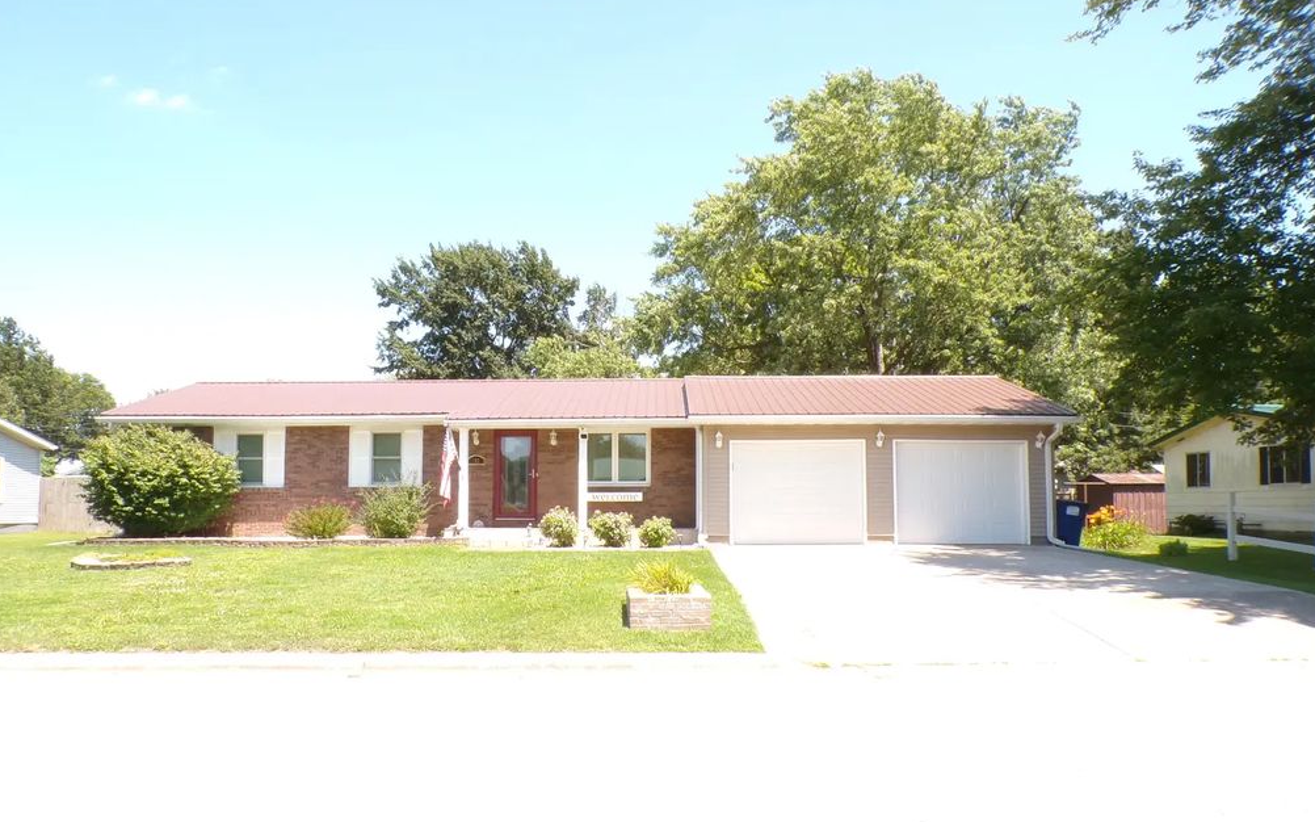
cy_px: 452
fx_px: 932
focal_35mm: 26
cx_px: 647
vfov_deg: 47.5
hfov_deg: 70.4
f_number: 7.7
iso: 100
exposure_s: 1/60
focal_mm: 4.3
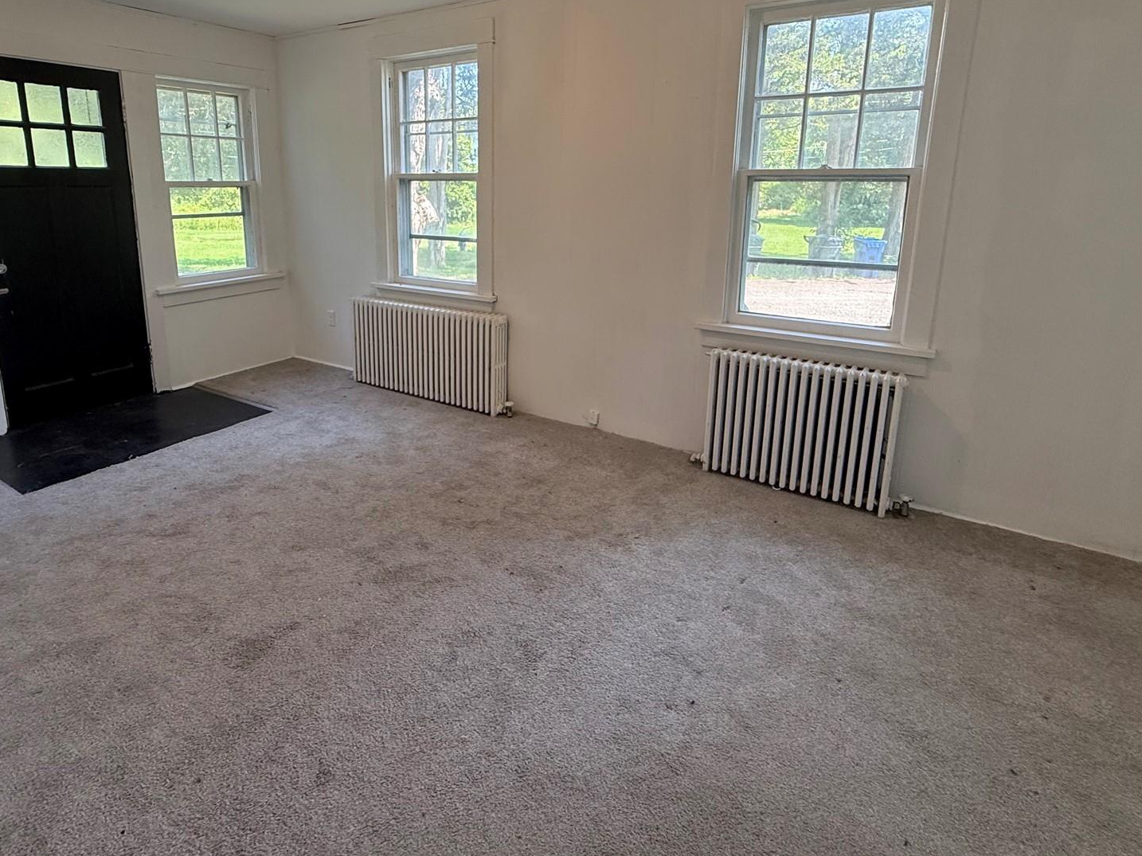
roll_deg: -0.3
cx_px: 509
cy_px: 316
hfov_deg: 81.5
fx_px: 660
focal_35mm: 20
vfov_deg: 64.9
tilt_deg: -11.7
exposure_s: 1/120
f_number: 2.2
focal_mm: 2.22
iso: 125
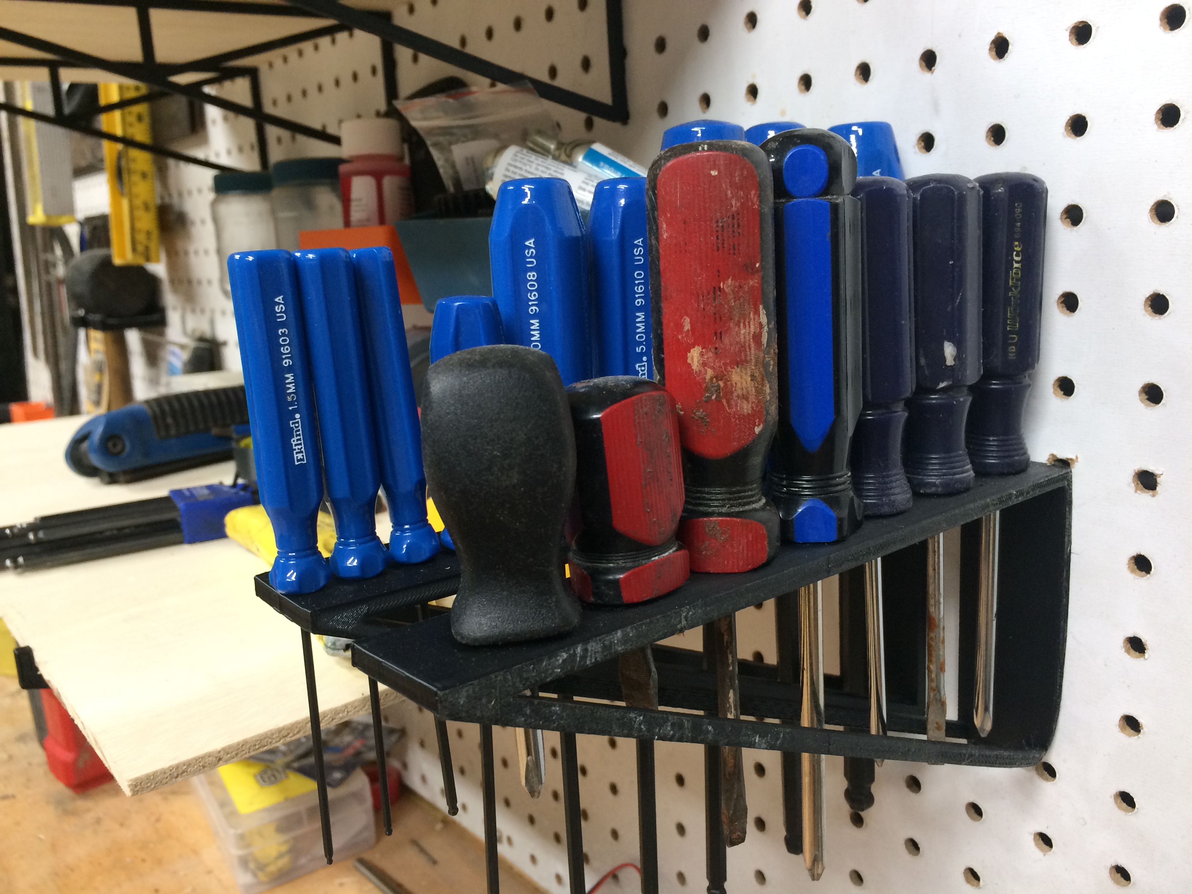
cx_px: 596
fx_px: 999
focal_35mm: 29
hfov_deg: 61.7
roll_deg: +1.6
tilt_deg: -9.5
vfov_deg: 48.2
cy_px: 447
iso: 100
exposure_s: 1/30
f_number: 2.2
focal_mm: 4.15
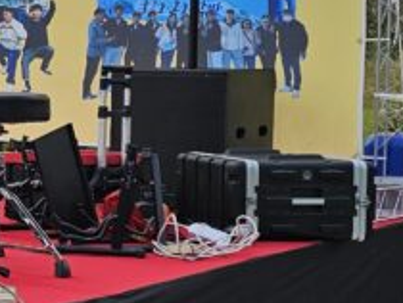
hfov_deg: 14.9
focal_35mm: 112
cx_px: -357
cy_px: 92
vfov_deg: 13.2
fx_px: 1305
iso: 16
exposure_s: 1/490
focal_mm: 6.3
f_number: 1.7
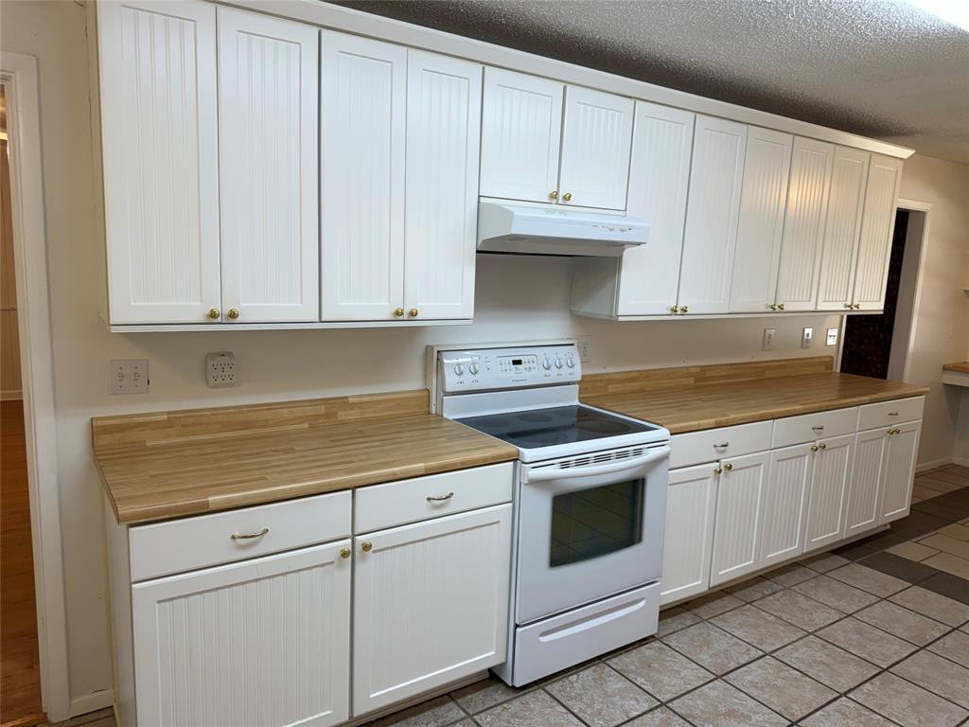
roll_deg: -2.0
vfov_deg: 56.8
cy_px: 364
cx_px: 484
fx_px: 672
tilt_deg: -7.7
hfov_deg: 71.6
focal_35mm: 24
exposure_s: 1/120
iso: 64
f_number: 1.78
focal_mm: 6.76
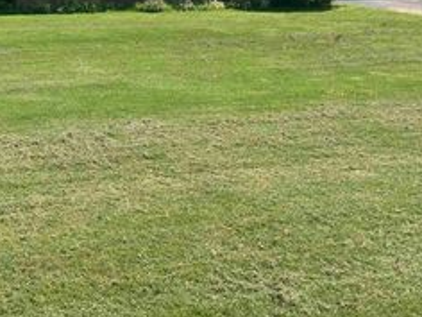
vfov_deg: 25.2
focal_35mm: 55
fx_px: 670
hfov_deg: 32.4
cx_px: 11
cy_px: -4
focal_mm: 5.7
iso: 50
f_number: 1.5
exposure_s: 1/3571
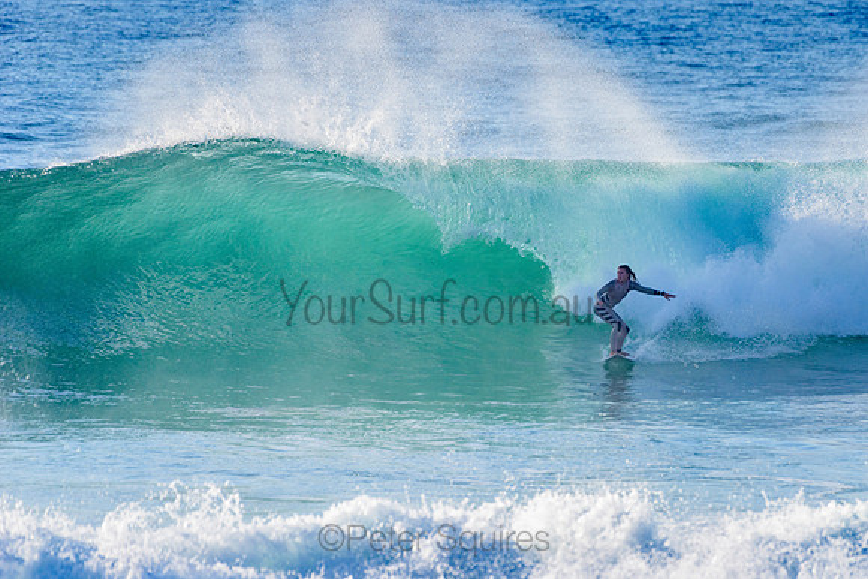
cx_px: 532
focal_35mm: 613
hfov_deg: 3.4
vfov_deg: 2.2
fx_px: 14788
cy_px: 309
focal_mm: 500
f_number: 5.6
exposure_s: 1/2000
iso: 200
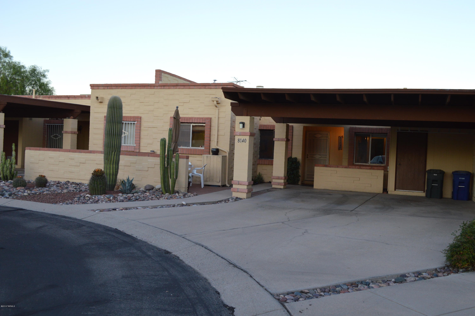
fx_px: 475
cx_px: 238
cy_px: 158
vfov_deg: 36.8
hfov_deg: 53.2
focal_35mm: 36
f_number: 5.6
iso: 400
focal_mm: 24
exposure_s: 1/125
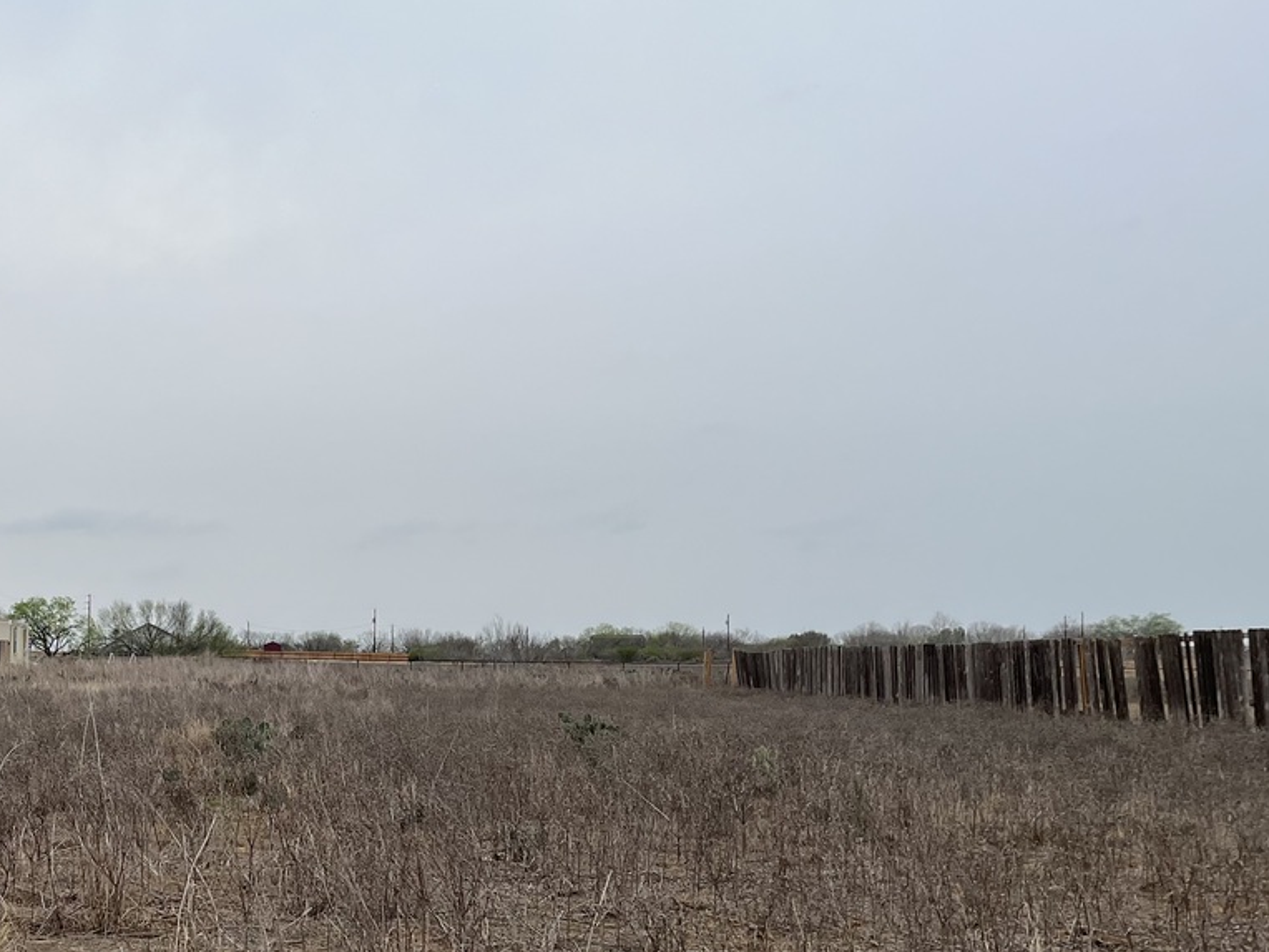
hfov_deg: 37.3
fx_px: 1796
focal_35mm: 49
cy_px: 703
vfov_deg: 29.3
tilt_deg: -1.8
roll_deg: -0.4
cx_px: 228
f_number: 1.6
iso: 50
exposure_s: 1/1517
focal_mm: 5.1
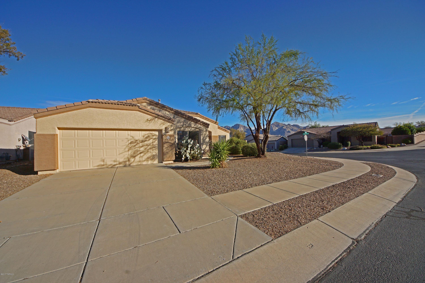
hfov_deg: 112.6
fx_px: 142
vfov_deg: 90.0
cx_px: 212
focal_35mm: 12
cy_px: 142
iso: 200
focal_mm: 8
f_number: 10
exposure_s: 1/400
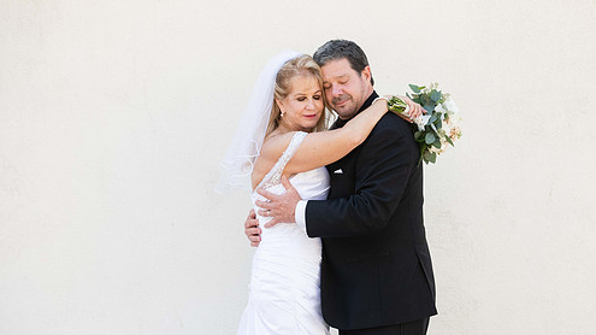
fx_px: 1359
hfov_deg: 24.7
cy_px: 171
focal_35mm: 86
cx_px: 343
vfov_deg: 14.0
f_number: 5
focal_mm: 70
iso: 1000
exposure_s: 1/1250
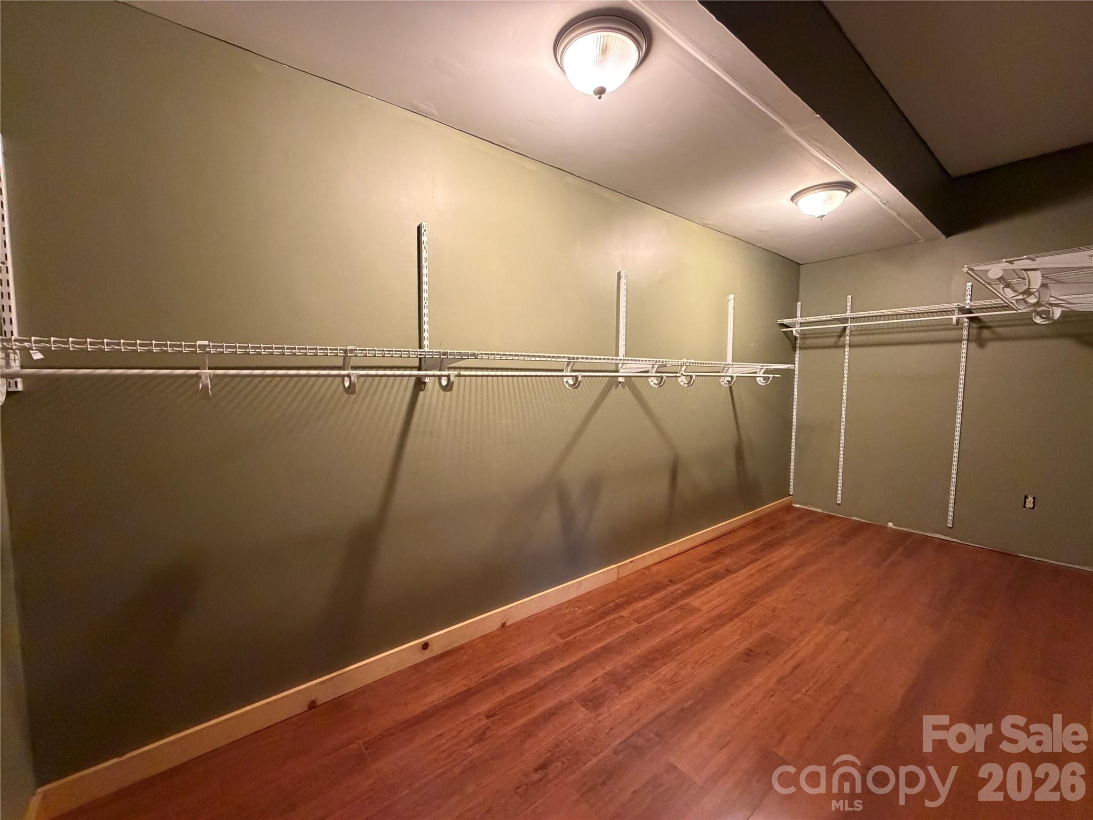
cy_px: 410
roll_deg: +0.2
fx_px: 442
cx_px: 546
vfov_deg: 85.7
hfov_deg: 102.1
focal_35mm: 14
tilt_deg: -4.7
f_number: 2.2
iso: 800
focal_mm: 2.22
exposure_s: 1/60
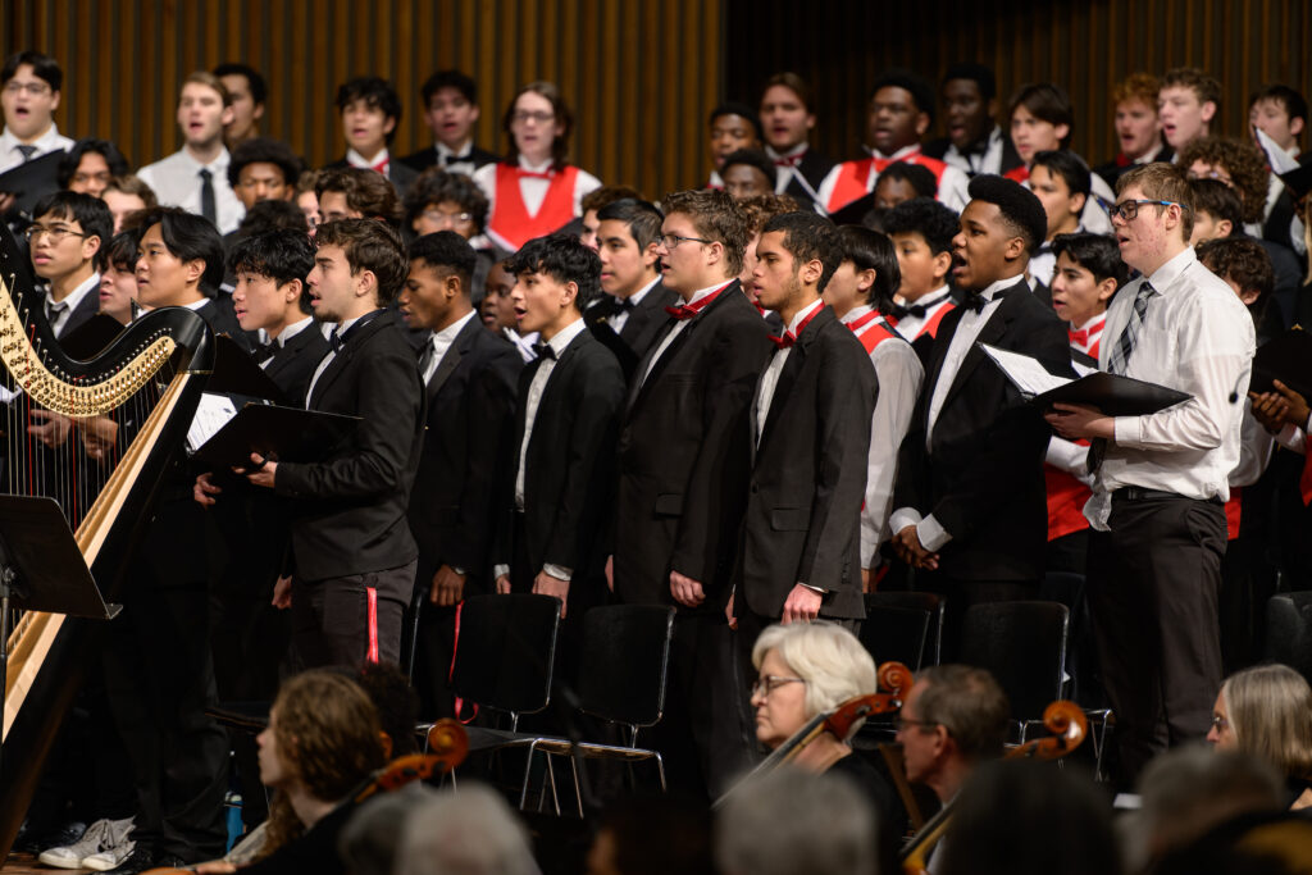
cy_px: 438
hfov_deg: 10.3
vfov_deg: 6.9
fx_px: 7289
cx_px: 656
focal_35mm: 200
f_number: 2.8
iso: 1250
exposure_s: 1/320
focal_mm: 200
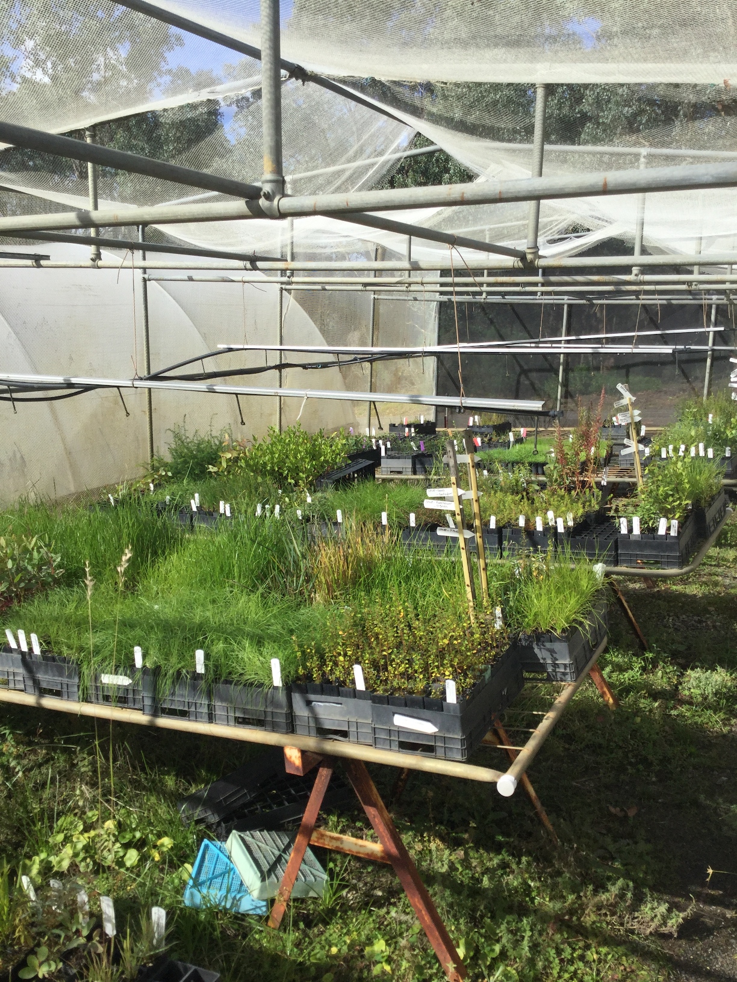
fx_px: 880
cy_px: 491
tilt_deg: -11.0
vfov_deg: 58.4
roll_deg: -0.9
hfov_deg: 45.4
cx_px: 368
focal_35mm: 31
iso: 25
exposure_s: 1/1217
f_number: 2.4
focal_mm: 3.3
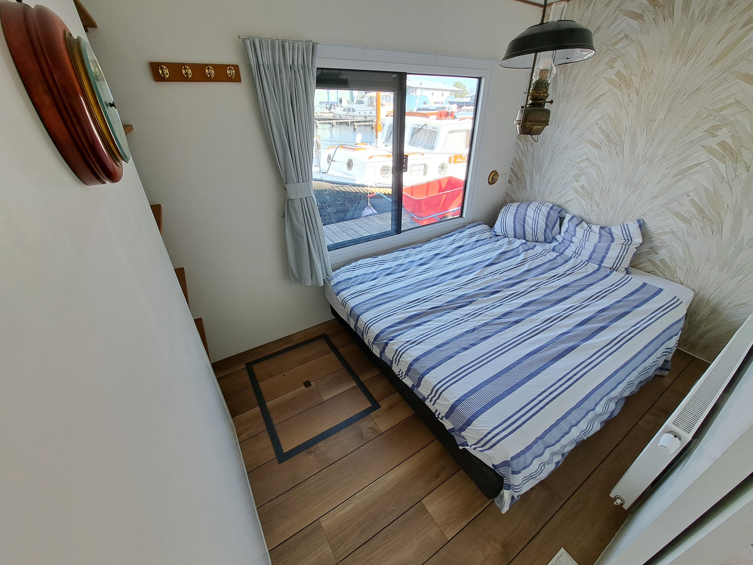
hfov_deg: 106.2
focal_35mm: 13
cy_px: 282
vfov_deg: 89.9
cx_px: 376
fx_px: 283
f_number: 2.2
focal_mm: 1.74
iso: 50
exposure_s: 1/140
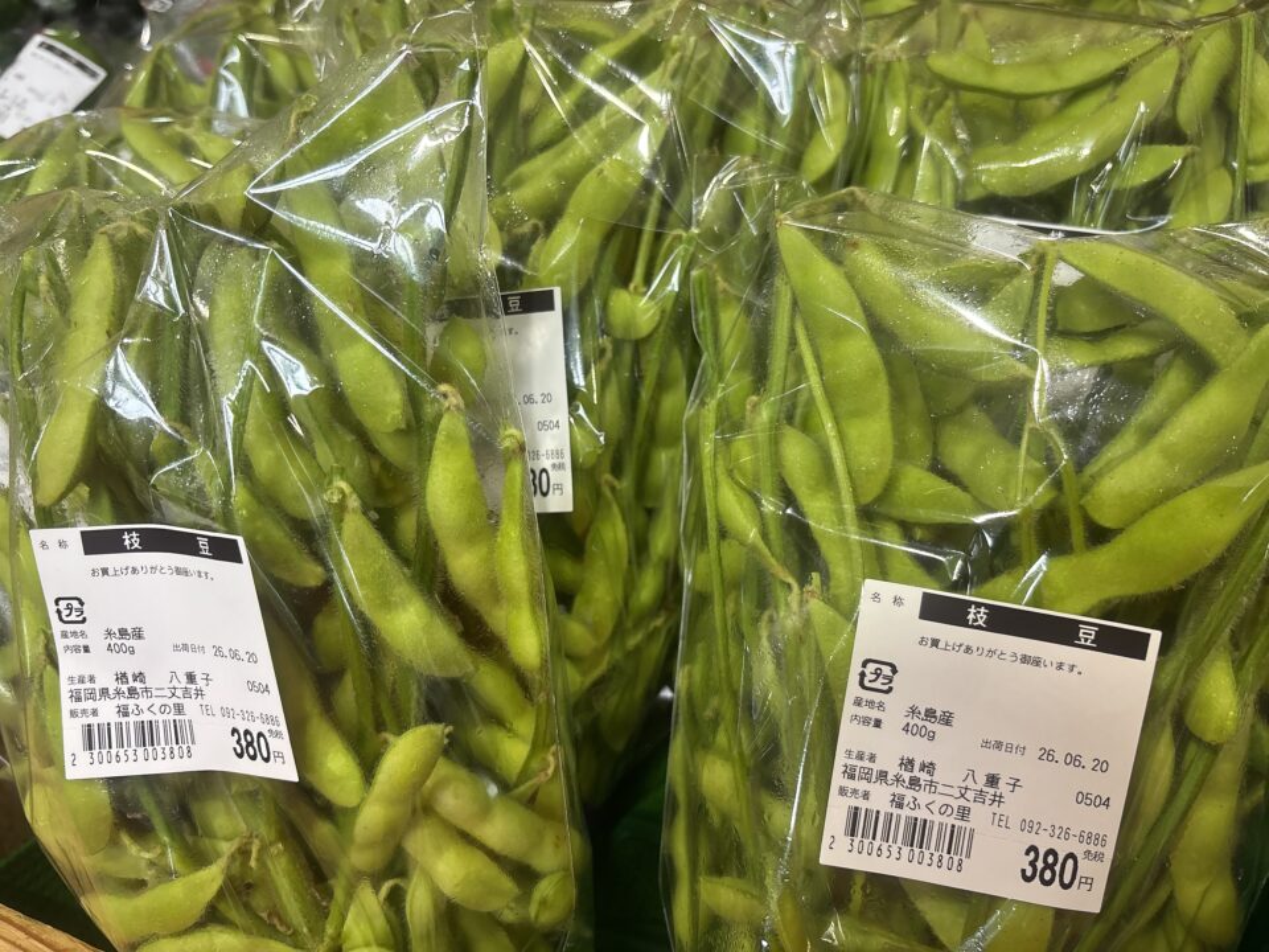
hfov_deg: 67.3
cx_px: 634
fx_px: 953
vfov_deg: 53.1
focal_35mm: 26
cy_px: 476
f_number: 1.6
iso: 100
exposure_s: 1/60
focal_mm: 5.96
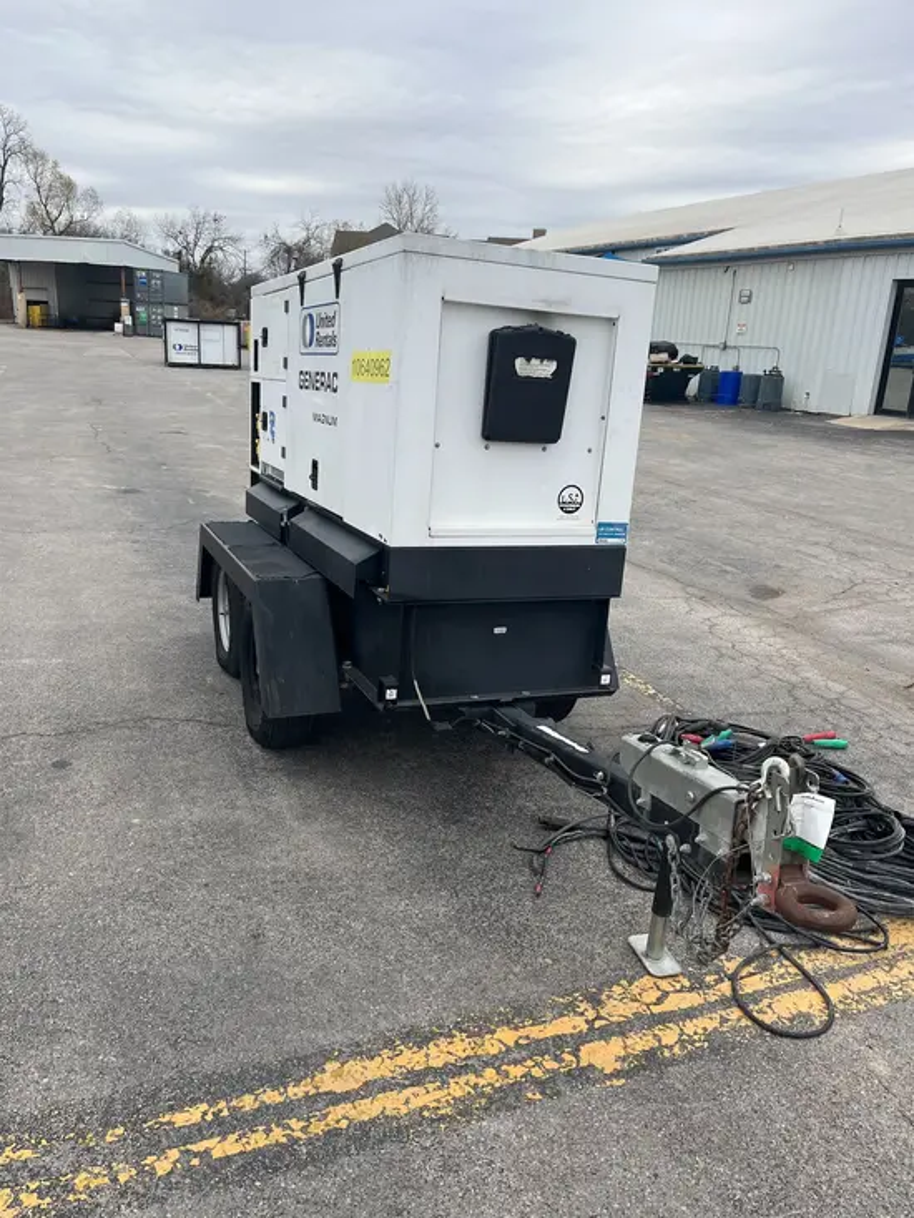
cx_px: 457
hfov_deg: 53.1
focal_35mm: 26
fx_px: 915
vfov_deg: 67.3
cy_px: 609
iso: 50
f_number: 1.6
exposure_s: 1/871
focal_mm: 5.1
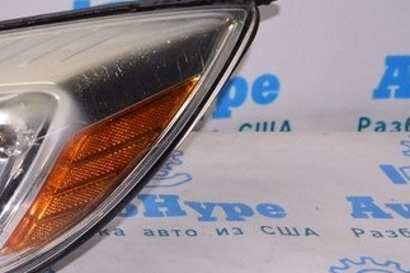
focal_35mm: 95
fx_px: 1081
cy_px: 79
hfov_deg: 19.0
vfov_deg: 14.3
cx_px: -194
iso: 1600
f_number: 8
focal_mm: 20
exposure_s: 1/200
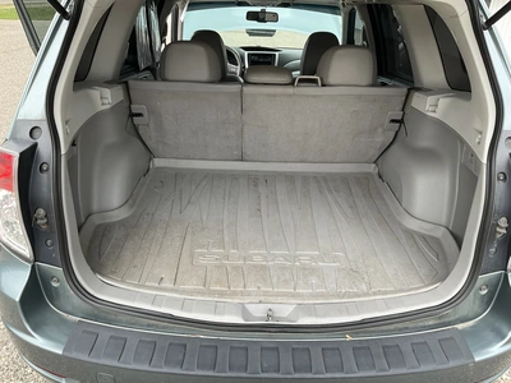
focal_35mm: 29
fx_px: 428
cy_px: 192
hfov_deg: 61.7
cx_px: 256
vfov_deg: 48.2
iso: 20
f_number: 1.8
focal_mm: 3
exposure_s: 1/122
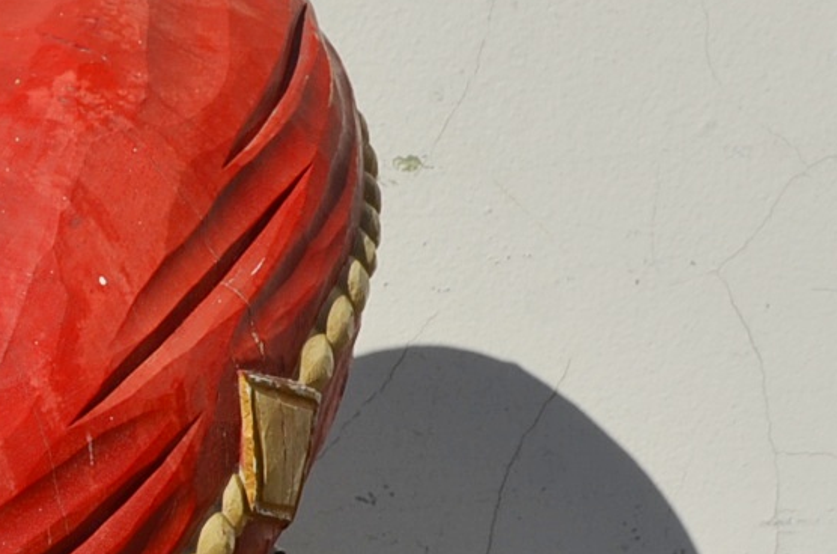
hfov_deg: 15.1
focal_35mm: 133
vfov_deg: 9.7
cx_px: -44
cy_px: 1039
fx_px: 3085
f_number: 9
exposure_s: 1/320
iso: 100
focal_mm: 20
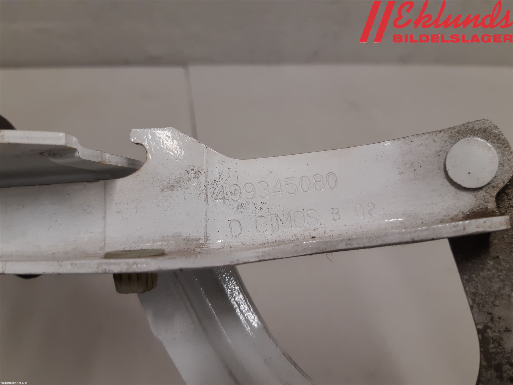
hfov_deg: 67.3
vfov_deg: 53.1
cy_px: 192
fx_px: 385
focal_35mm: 26
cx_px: 256
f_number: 1.7
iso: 80
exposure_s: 1/50
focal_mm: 3.93
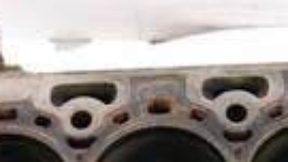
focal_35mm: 116
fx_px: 886
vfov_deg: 10.0
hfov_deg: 18.3
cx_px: 224
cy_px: 275
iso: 1250
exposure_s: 1/60
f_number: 3.6
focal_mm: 15
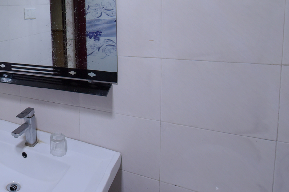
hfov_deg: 52.7
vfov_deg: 41.9
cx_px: 18
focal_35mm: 30
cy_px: 41
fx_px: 241
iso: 2000
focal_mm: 15
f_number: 4.5
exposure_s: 1/80
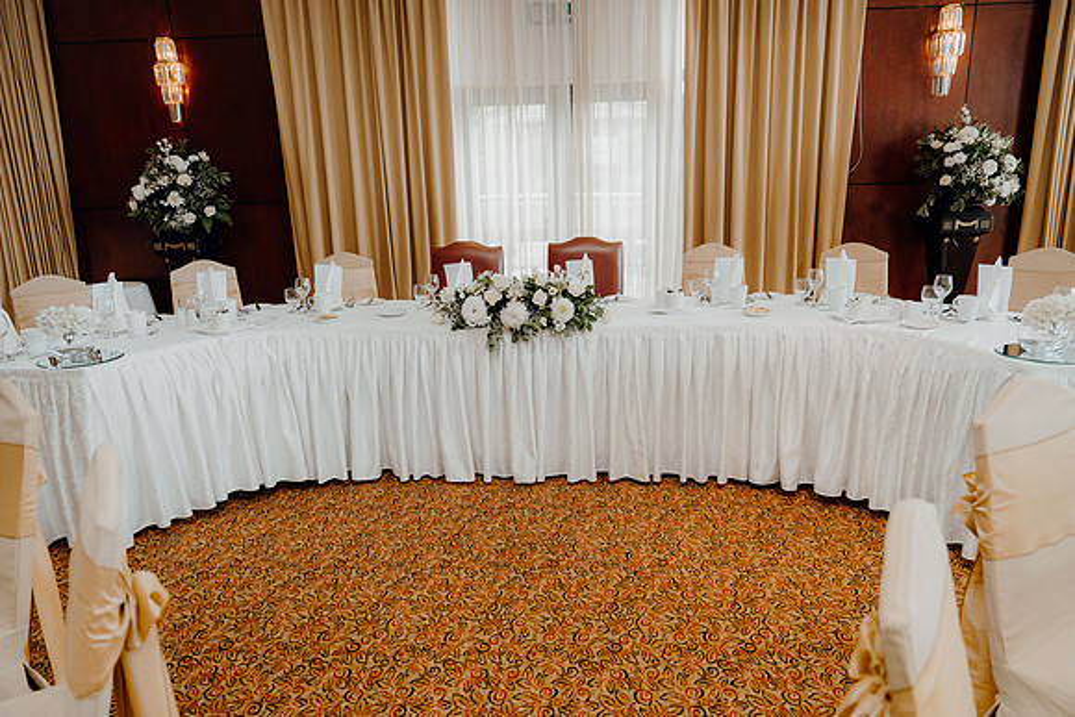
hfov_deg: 73.7
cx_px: 538
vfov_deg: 53.2
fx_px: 717
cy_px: 358
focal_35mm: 24
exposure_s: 1/200
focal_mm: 24
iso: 640
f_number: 2.8
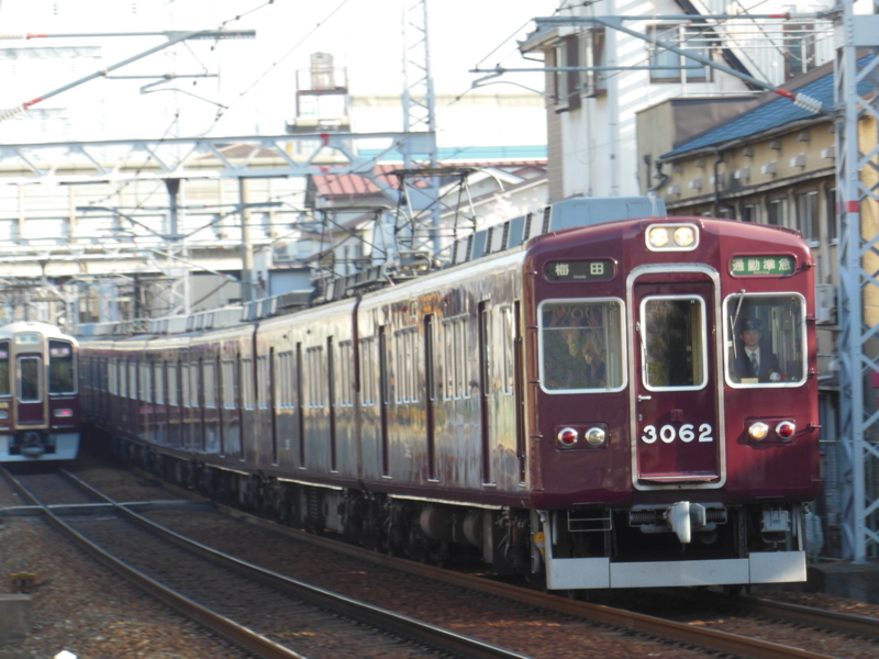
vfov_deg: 6.8
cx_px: 440
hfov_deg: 9.0
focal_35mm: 220
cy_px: 330
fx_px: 5586
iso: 125
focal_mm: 39.3
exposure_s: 1/80
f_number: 5.9
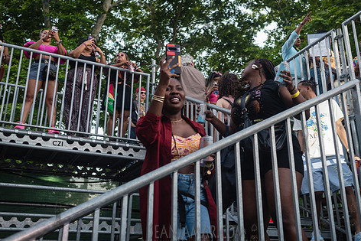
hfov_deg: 45.3
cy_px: 101
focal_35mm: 43
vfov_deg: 31.2
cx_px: 206
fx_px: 431
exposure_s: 1/160
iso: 1000
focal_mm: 35
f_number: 3.5
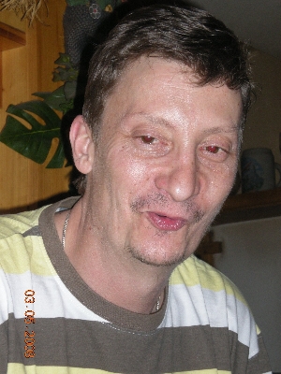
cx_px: 140
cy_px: 187
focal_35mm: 105
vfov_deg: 18.7
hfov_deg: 14.1
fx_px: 1136
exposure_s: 1/120
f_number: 5.7
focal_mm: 17.3
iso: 187
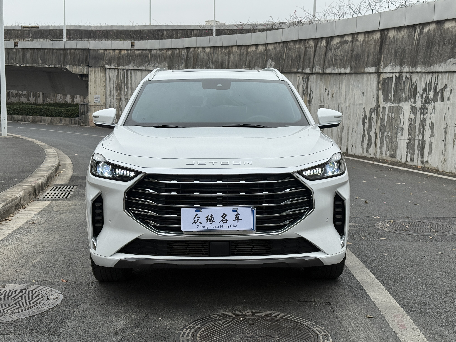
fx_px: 632
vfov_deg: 30.3
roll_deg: -0.6
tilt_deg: -4.9
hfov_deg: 39.7
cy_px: 171
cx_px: 228
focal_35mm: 48
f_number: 1.78
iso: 64
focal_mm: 6.76
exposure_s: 1/1795
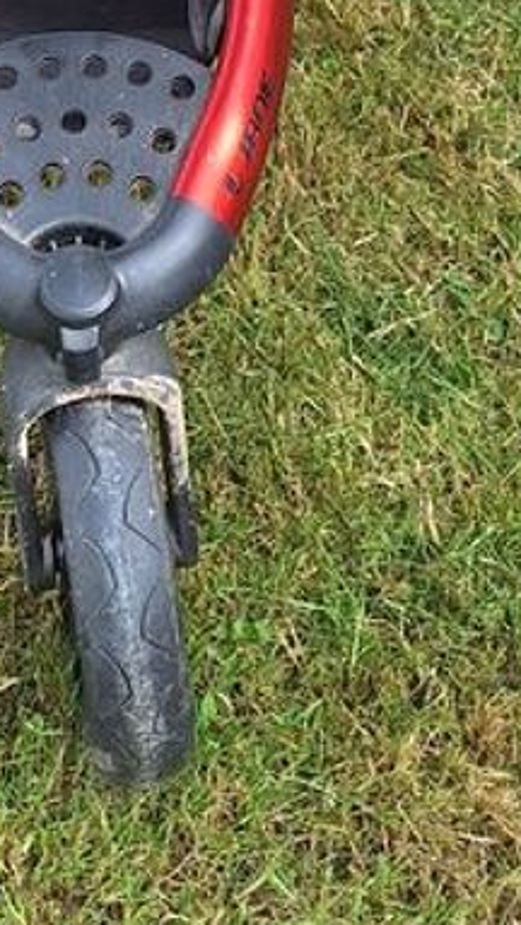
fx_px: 2137
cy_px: -485
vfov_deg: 20.6
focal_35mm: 87
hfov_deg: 13.8
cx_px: 53
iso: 40
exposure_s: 1/863
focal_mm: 5.54
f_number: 1.8
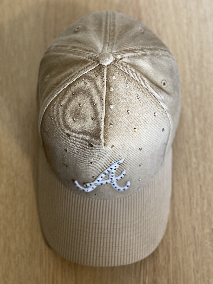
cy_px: 142
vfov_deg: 30.3
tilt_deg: -76.4
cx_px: 106
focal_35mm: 64
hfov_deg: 22.9
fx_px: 525
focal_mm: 7.5
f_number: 2.2
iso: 400
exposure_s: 1/30
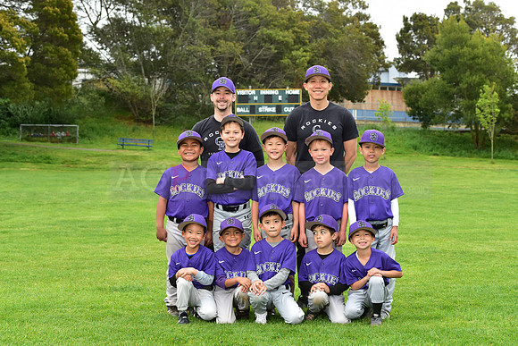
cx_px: 259
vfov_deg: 18.9
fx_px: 1036
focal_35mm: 72
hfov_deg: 28.1
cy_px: 173
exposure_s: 1/160
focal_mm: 72
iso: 400
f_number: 7.1
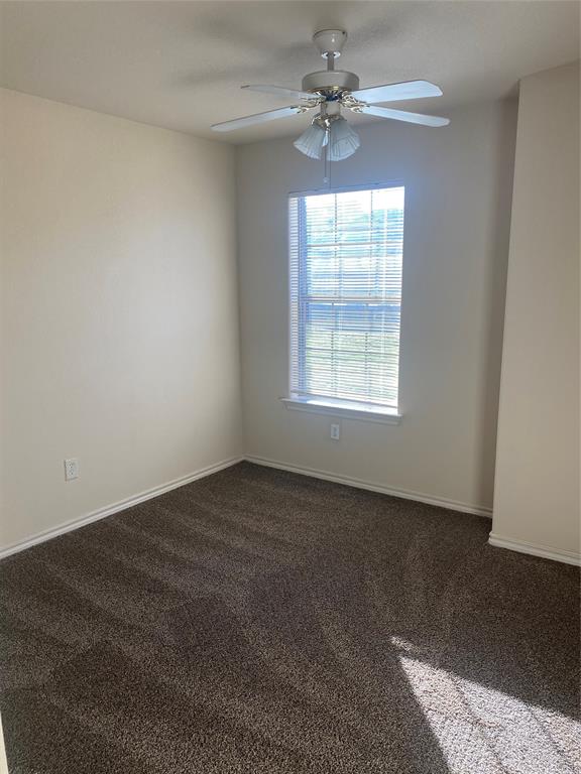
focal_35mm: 26
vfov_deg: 67.3
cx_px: 290
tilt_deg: -9.4
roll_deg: +1.7
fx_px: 582
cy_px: 387
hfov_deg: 53.1
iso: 64
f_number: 1.8
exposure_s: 1/120
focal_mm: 4.25
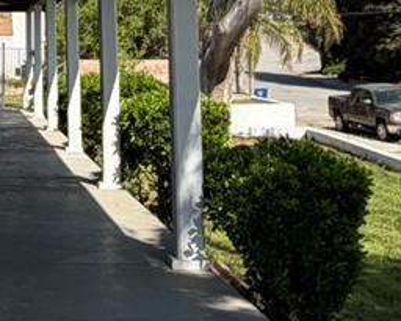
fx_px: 950
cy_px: -54
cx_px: -9
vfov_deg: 18.3
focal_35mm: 80
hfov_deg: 22.8
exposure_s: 1/770
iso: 25
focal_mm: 2.22
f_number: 2.2
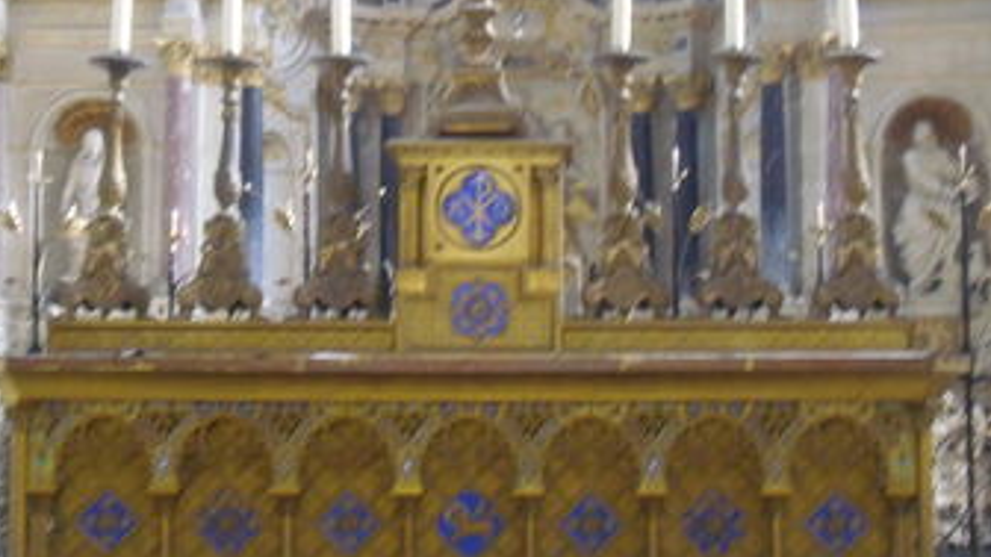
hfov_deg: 24.5
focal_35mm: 87
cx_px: 475
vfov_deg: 13.9
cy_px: 224
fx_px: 2286
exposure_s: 1/3.33
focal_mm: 11.16
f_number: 4.3
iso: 400
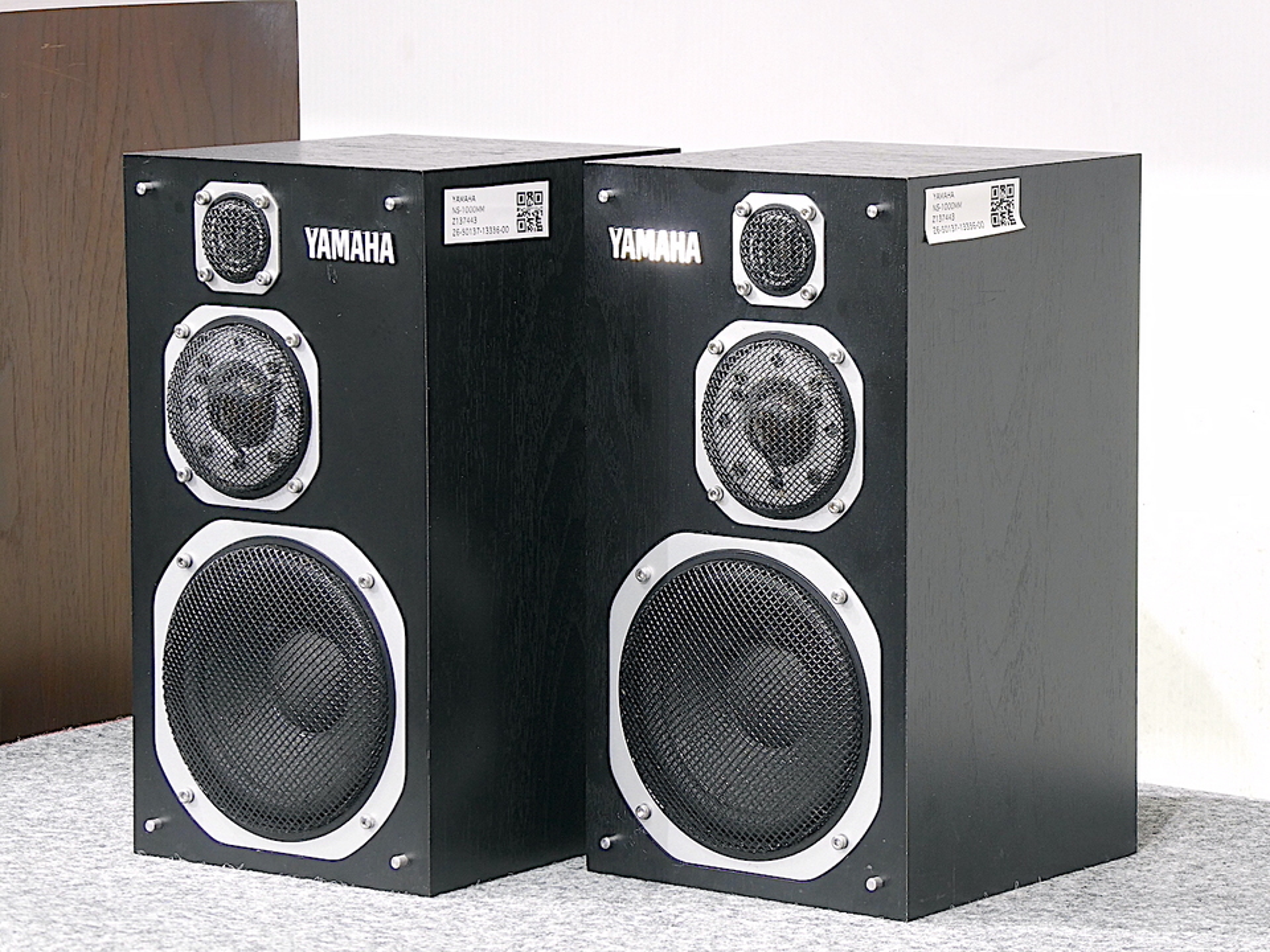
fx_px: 4953
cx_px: 635
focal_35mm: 135
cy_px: 476
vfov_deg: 11.0
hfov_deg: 14.6
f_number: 5.3
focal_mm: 24.2
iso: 100
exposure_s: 1.3
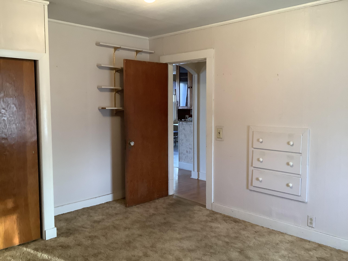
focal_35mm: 31
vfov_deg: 45.4
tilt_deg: -6.1
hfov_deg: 58.4
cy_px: 130
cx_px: 174
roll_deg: -0.9
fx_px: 312
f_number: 2.4
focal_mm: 3.3
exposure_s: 1/60
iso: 320
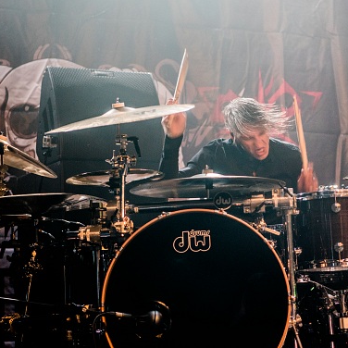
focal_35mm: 114
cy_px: 163
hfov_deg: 15.2
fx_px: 1297
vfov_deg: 15.3
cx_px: 261
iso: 800
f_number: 2.8
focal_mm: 70
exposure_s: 1/125
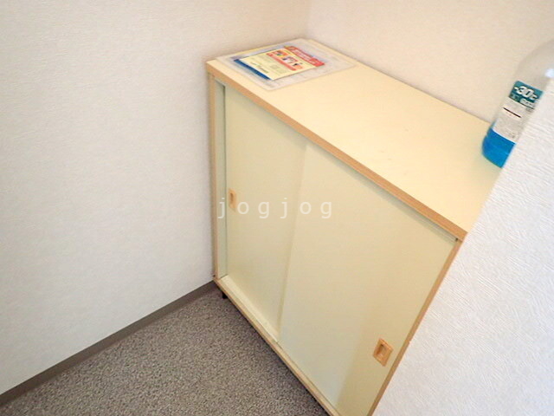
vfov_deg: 54.9
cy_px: 208
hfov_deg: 69.4
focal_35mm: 25
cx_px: 277
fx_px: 400
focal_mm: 4.5
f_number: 2
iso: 200
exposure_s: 1/30
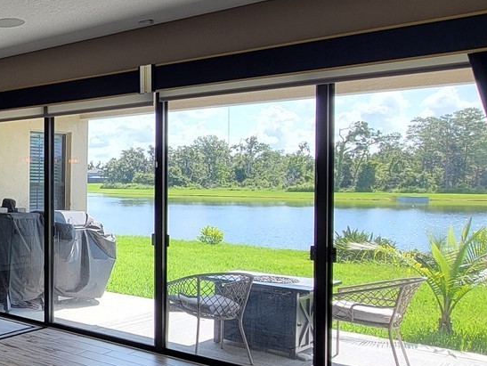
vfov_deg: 37.7
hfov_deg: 37.3
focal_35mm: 38
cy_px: 199
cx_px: -95
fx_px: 535
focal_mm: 2.2
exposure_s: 1/120
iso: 50
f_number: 2.2
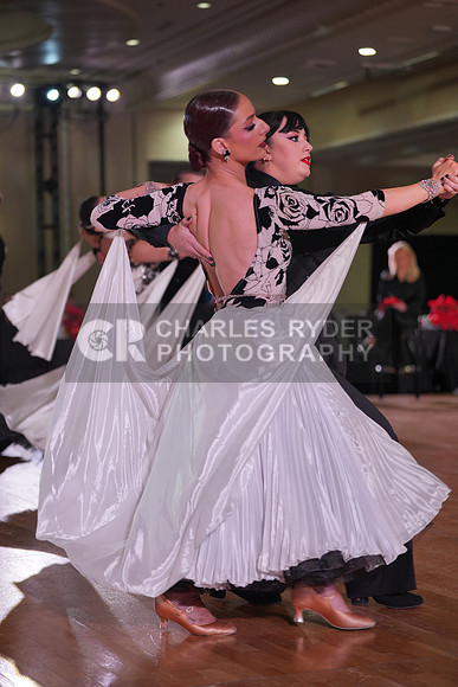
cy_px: 344
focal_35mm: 79
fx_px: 1507
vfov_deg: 25.7
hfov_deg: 17.3
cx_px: 229
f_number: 2.8
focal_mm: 79
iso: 800
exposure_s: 1/500
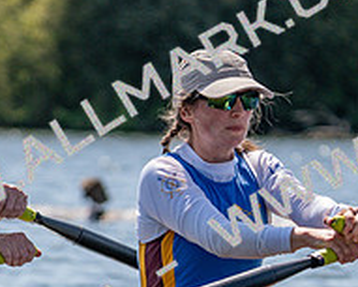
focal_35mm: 571
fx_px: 6053
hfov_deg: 3.4
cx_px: 71
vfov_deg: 2.7
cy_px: 279
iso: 250
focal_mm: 200
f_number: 5.6
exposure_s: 1/2000
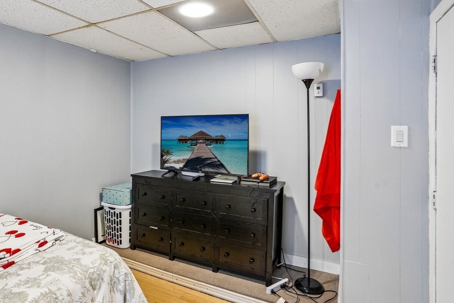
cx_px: 189
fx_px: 265
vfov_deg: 59.2
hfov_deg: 80.5
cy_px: 127
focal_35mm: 21
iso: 3200
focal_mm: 16
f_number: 8
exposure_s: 1/30
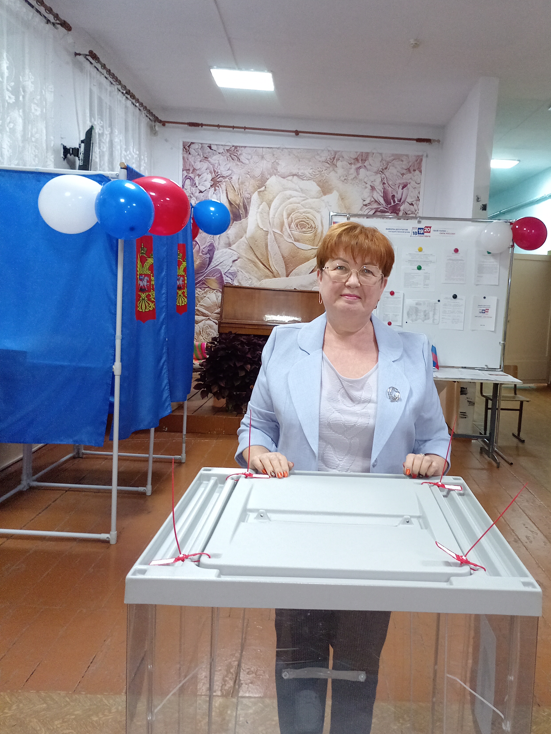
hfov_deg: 43.9
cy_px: 375
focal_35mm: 32
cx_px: 339
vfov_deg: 56.8
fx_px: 679
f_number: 1.8
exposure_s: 1/25
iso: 453
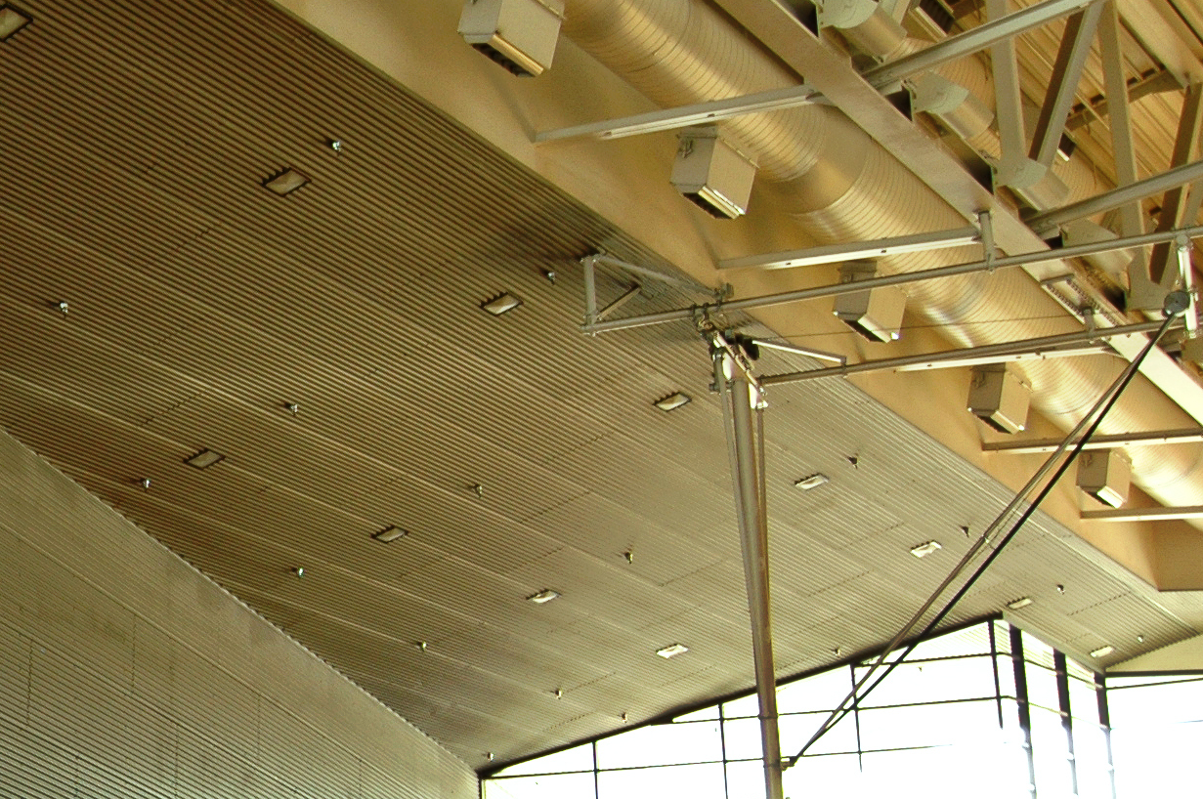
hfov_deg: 27.1
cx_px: -233
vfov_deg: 20.5
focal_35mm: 66
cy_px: 520
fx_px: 2203
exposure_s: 1/40
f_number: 3.5
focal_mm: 18
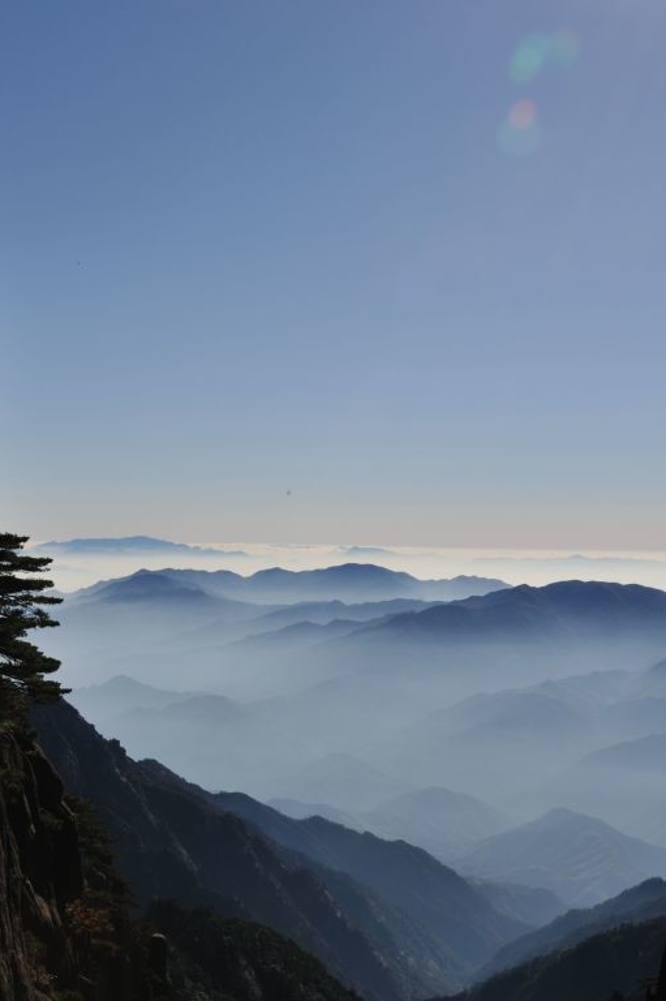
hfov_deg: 24.1
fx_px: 1556
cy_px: 615
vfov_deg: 35.5
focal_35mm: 56
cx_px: 251
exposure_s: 1/250
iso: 200
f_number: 22
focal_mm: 42
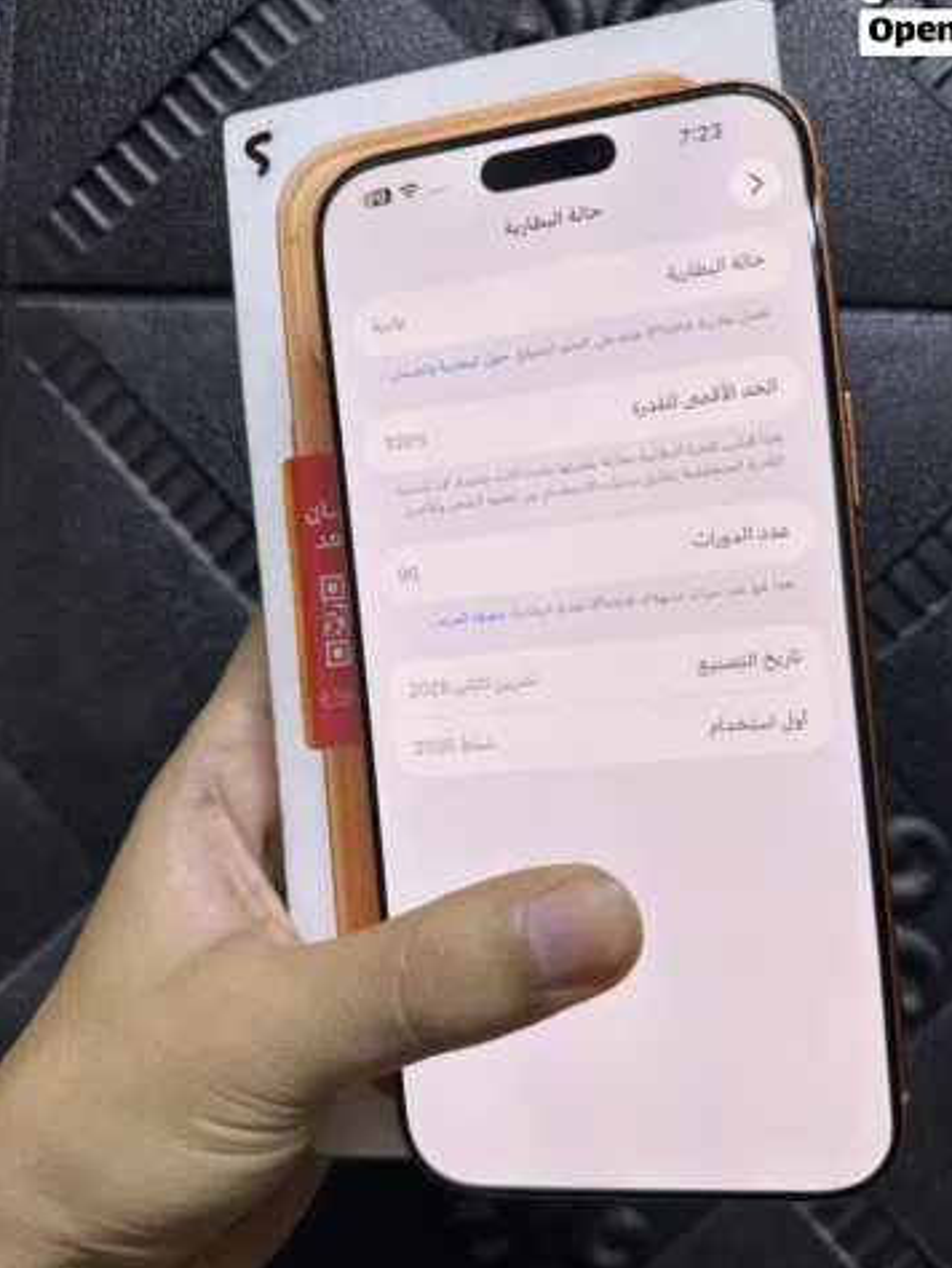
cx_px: 529
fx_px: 989
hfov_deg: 51.3
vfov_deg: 65.3
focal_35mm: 27
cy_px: 662
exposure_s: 1/96
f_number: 1.78
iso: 125
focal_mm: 6.86
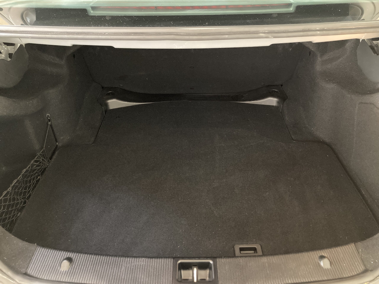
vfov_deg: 49.7
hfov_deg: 63.4
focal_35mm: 28
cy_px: 142
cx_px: 190
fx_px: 307
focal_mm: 3.99
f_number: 1.8
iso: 640
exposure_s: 1/20
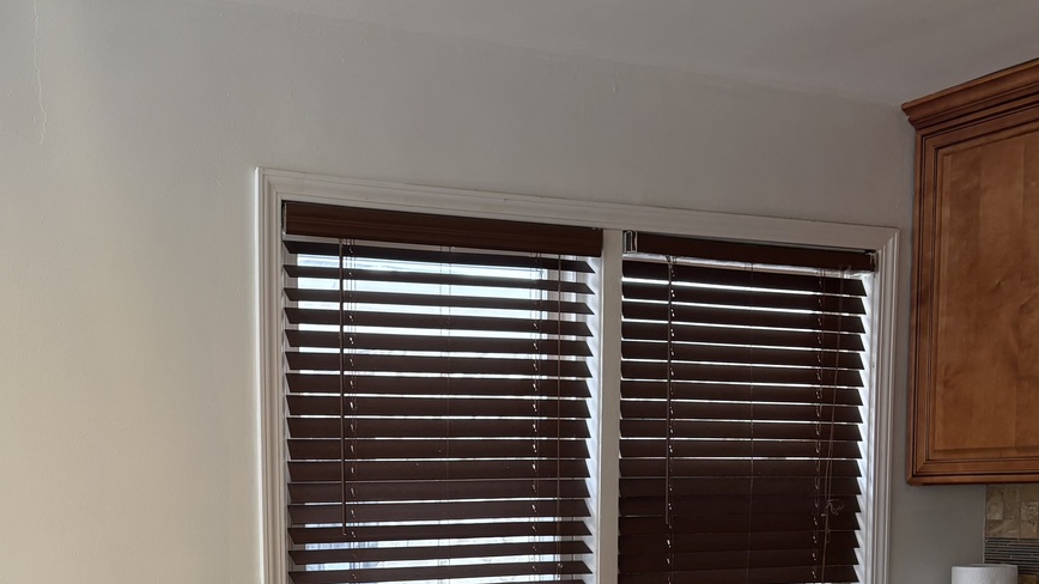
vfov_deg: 24.1
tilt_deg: -4.8
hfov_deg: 42.8
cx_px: 309
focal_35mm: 47
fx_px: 1295
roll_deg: +0.8
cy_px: 604
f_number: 1.6
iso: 100
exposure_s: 1/60
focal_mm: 5.96
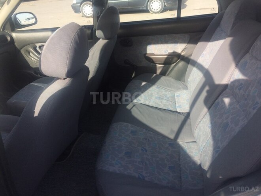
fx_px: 219
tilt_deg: -28.2
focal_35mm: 29
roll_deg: +2.7
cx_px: 130
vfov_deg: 48.2
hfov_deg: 61.7
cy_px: 98
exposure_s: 1/513
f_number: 2.2
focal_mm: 4.15
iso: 32
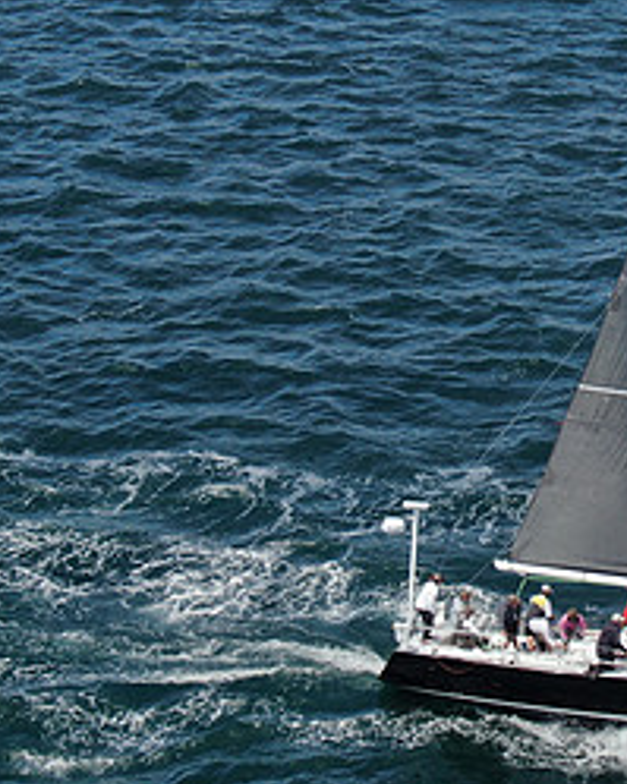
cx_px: 573
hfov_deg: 14.0
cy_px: 282
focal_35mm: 109
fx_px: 2530
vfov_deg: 17.6
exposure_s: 1/800
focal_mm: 8.6
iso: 100
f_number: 3.8
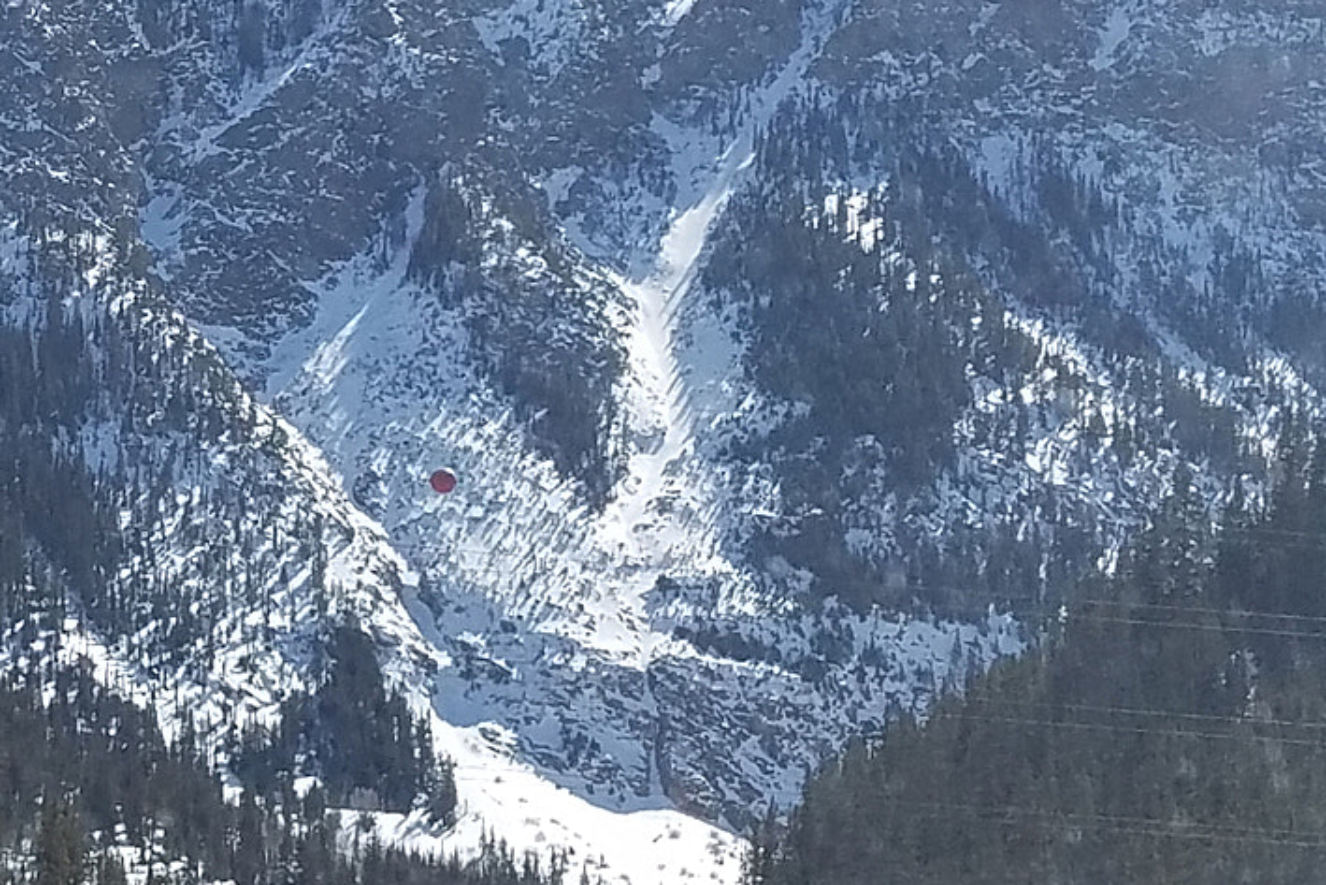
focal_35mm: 61
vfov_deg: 21.9
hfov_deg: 29.8
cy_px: 153
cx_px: -105
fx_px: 2247
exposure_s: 1/2800
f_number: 1.7
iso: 50
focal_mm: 4.2
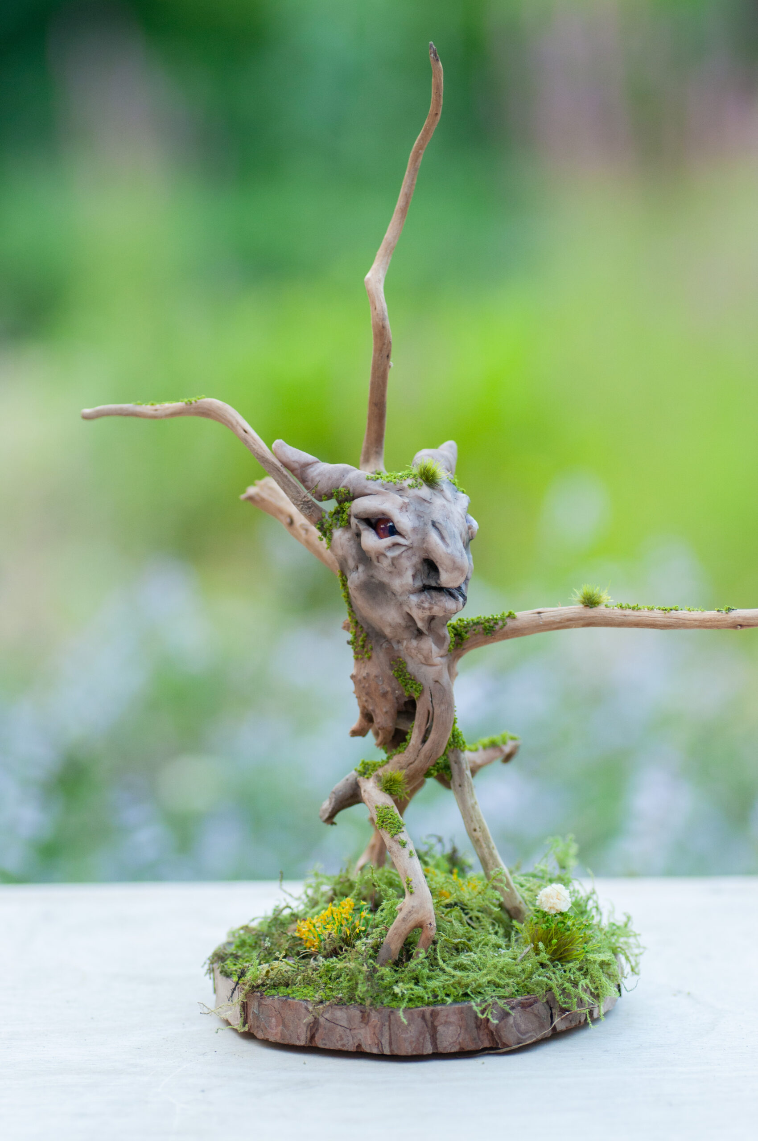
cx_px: 379
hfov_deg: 10.1
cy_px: 570
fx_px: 4275
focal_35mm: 135
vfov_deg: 15.2
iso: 500
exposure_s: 1/200
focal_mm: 90
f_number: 5.6
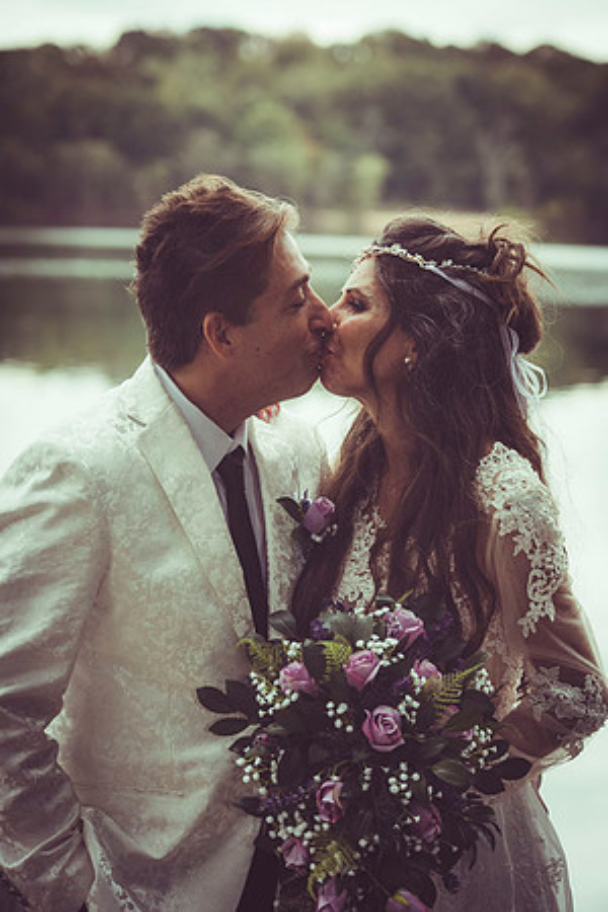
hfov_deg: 13.0
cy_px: 456
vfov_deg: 19.5
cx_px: 304
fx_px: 2660
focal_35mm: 105
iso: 160
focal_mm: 105
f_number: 5
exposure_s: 1/200
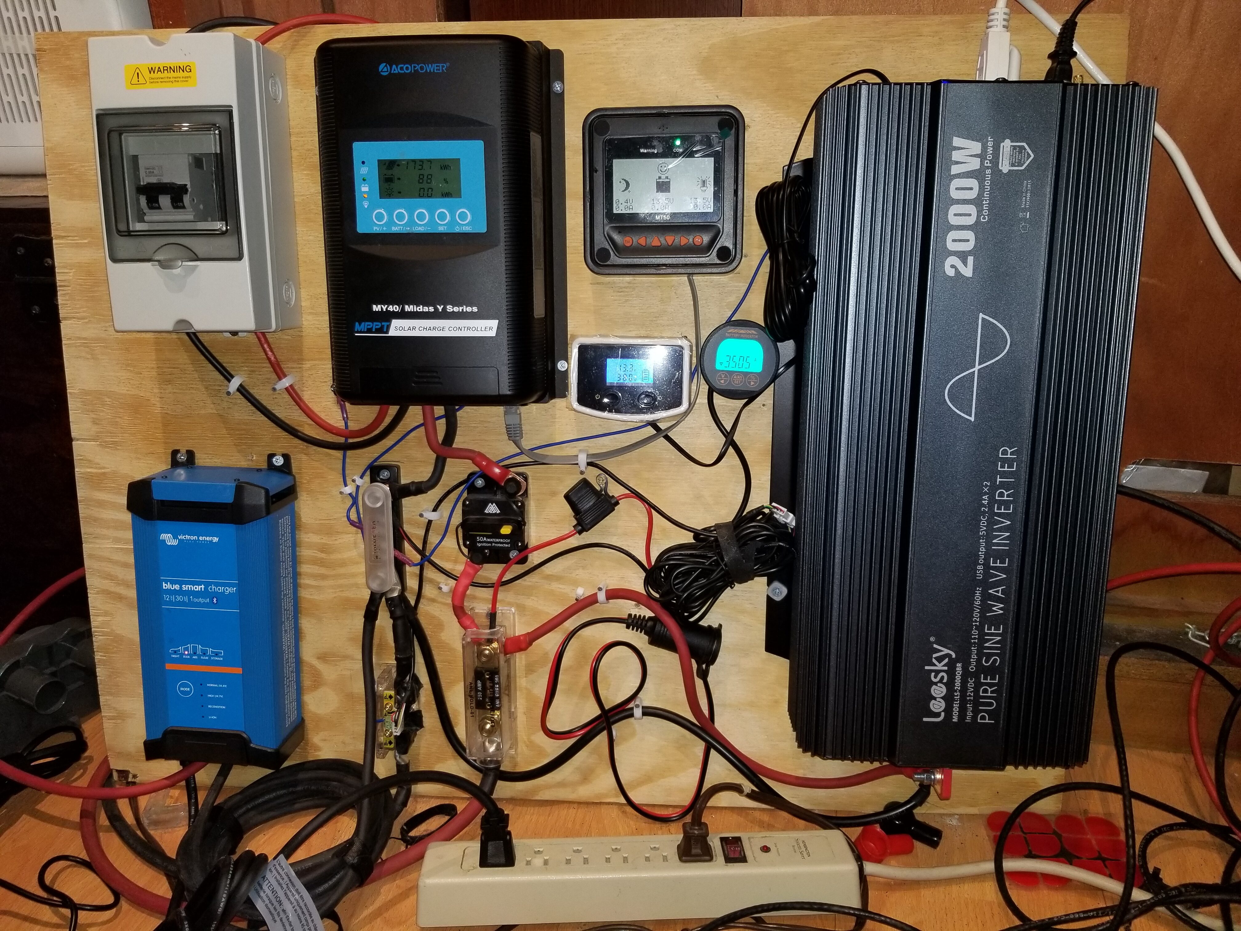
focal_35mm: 26
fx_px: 932
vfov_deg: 53.1
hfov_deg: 67.3
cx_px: 620
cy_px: 466
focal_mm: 4.3
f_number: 1.7
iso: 125
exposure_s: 1/60
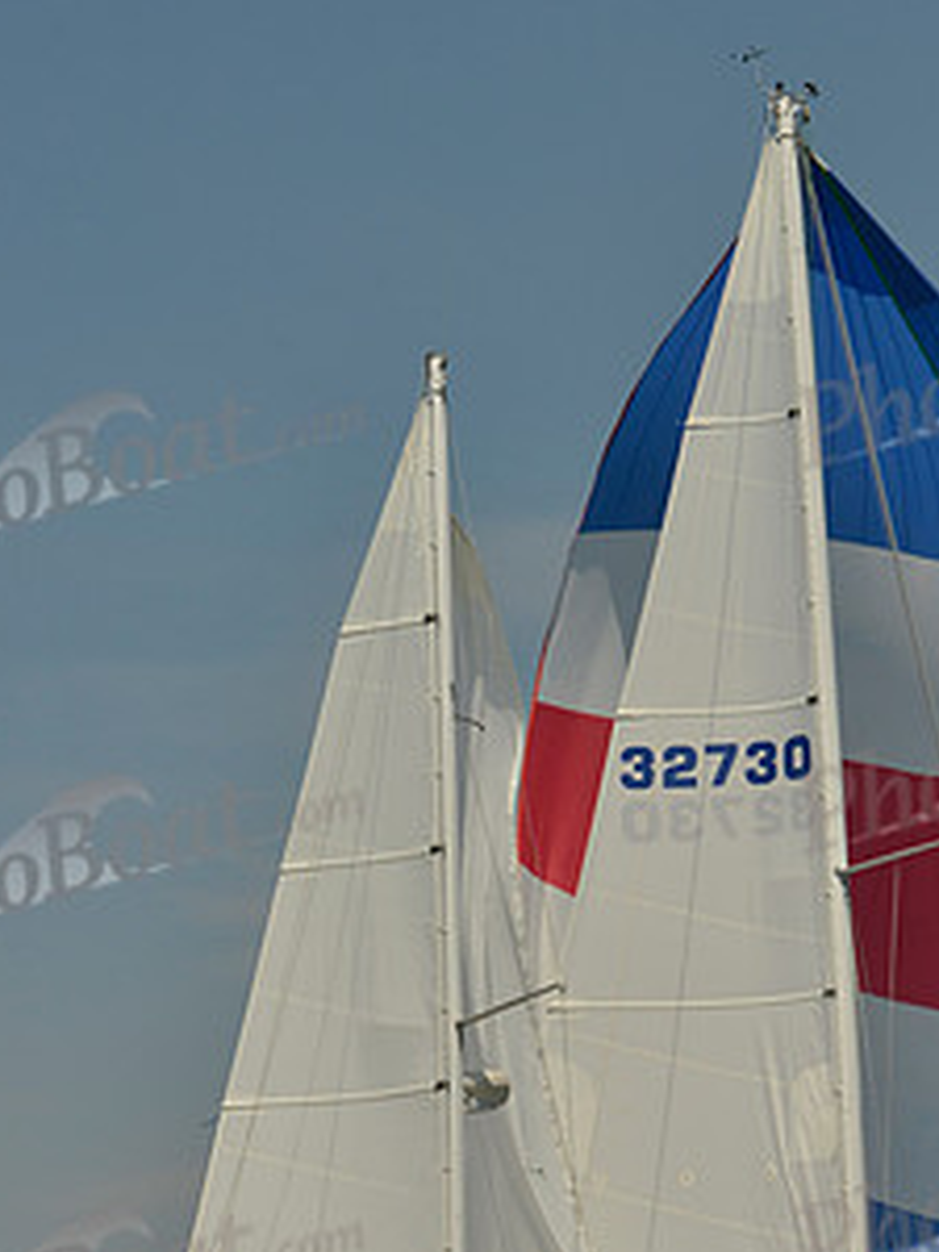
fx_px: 4702
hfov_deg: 11.4
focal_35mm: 130
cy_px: 1022
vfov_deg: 15.1
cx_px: 582
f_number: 10
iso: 200
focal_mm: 70
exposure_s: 1/1250
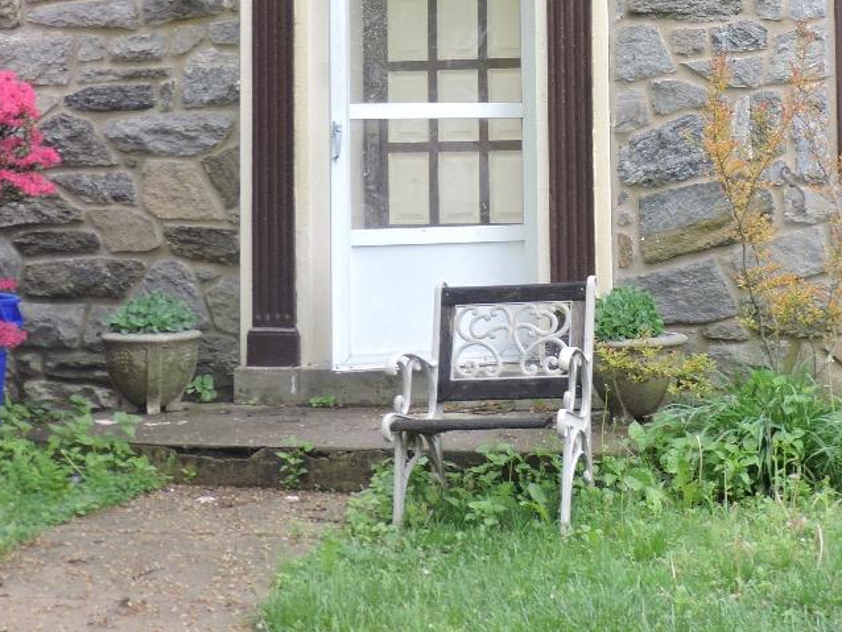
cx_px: 635
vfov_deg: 14.9
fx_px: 2360
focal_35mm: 97
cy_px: -77
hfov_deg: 20.1
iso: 100
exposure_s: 1/60
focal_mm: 7.7
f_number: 3.4
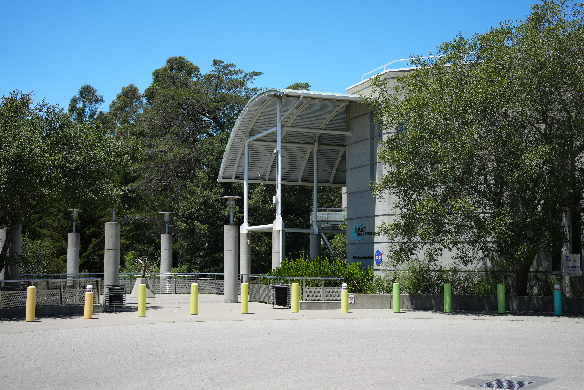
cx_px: 292
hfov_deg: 39.6
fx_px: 811
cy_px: 195
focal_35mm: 50
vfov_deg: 27.0
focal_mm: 50
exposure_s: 1/2000
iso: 400
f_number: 4.5
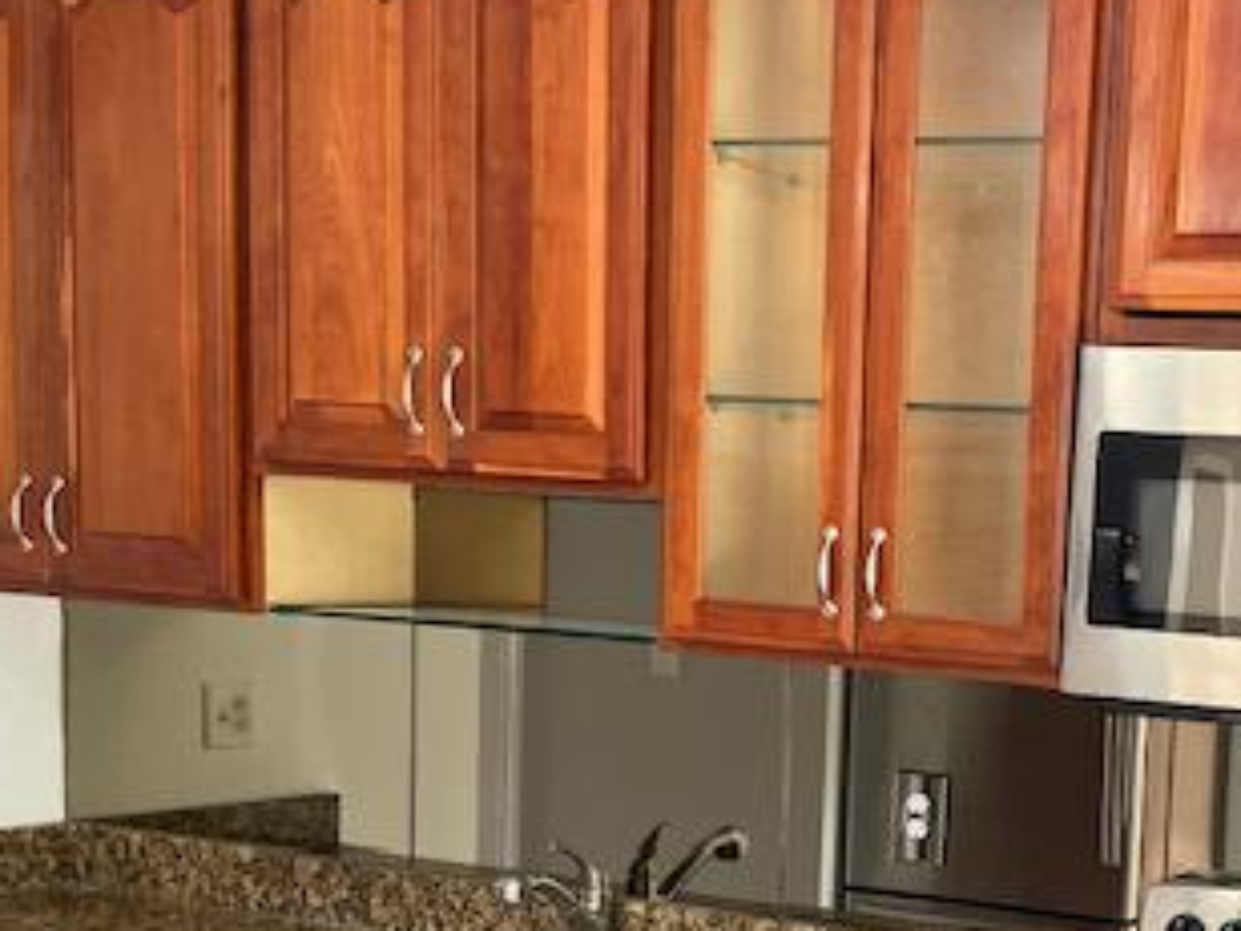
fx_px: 1936
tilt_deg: -8.8
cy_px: 850
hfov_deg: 33.5
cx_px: 1140
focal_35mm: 54
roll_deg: -2.7
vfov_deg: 26.1
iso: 160
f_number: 1.6
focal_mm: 4.2
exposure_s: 1/60
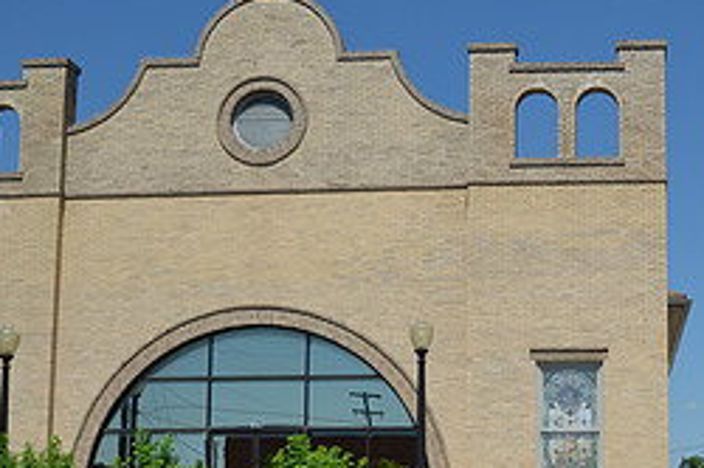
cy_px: 412
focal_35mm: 59
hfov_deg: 32.9
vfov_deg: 22.4
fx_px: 1155
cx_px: 566
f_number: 8
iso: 200
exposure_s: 1/250
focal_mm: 17
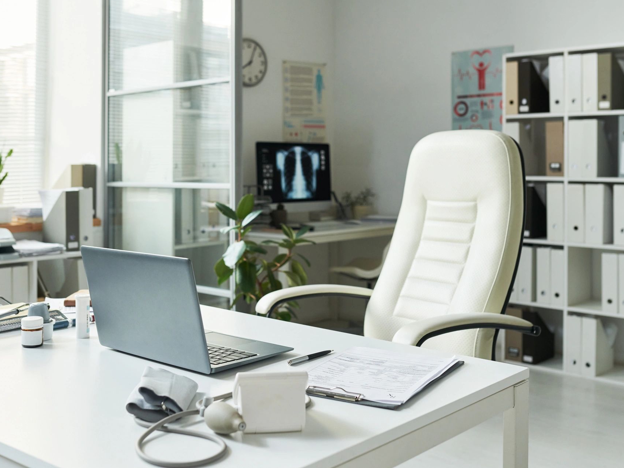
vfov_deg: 34.4
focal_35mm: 42
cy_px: 248
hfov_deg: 44.8
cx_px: 288
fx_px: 757
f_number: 4
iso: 800
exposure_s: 1/200
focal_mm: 35
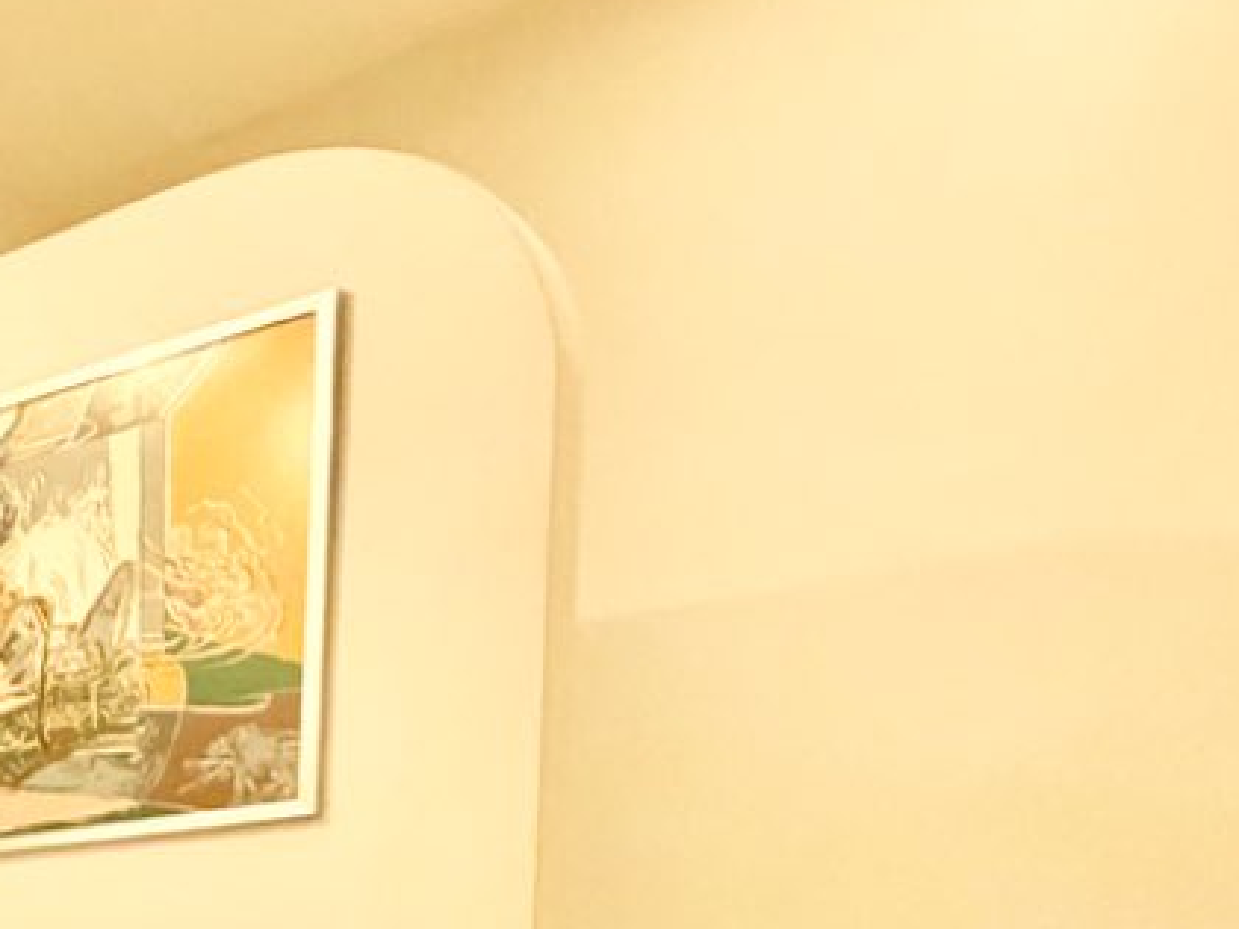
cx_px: -879
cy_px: 1243
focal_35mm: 50
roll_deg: +1.1
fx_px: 1790
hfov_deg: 23.6
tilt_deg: -4.5
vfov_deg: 24.8
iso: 400
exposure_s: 1/50
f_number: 2.2
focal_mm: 2.22
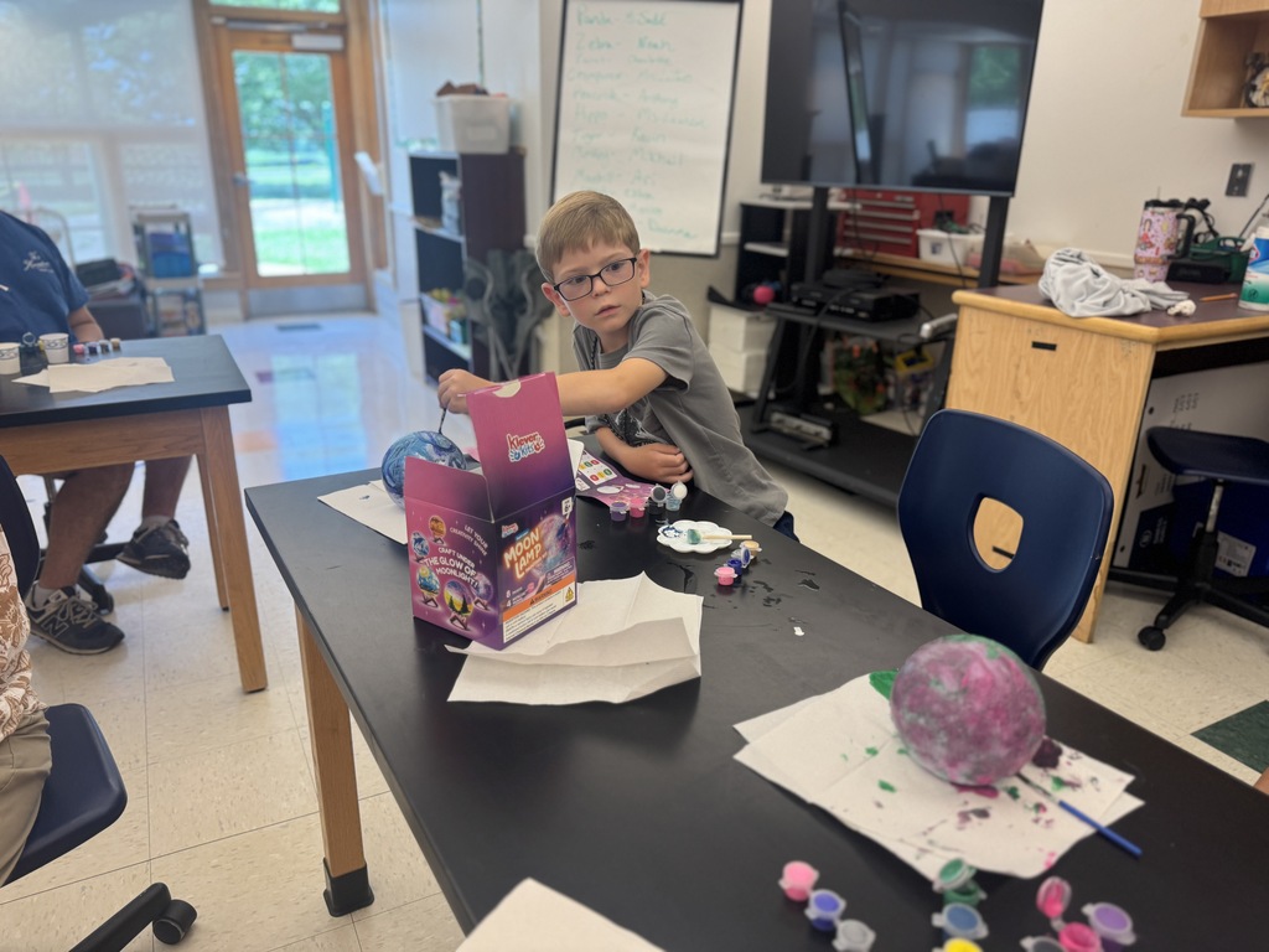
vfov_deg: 56.8
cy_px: 476
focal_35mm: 24
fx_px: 880
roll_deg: -1.9
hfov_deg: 71.6
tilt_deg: -19.9
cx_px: 634
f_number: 1.78
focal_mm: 6.76
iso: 100
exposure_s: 1/120
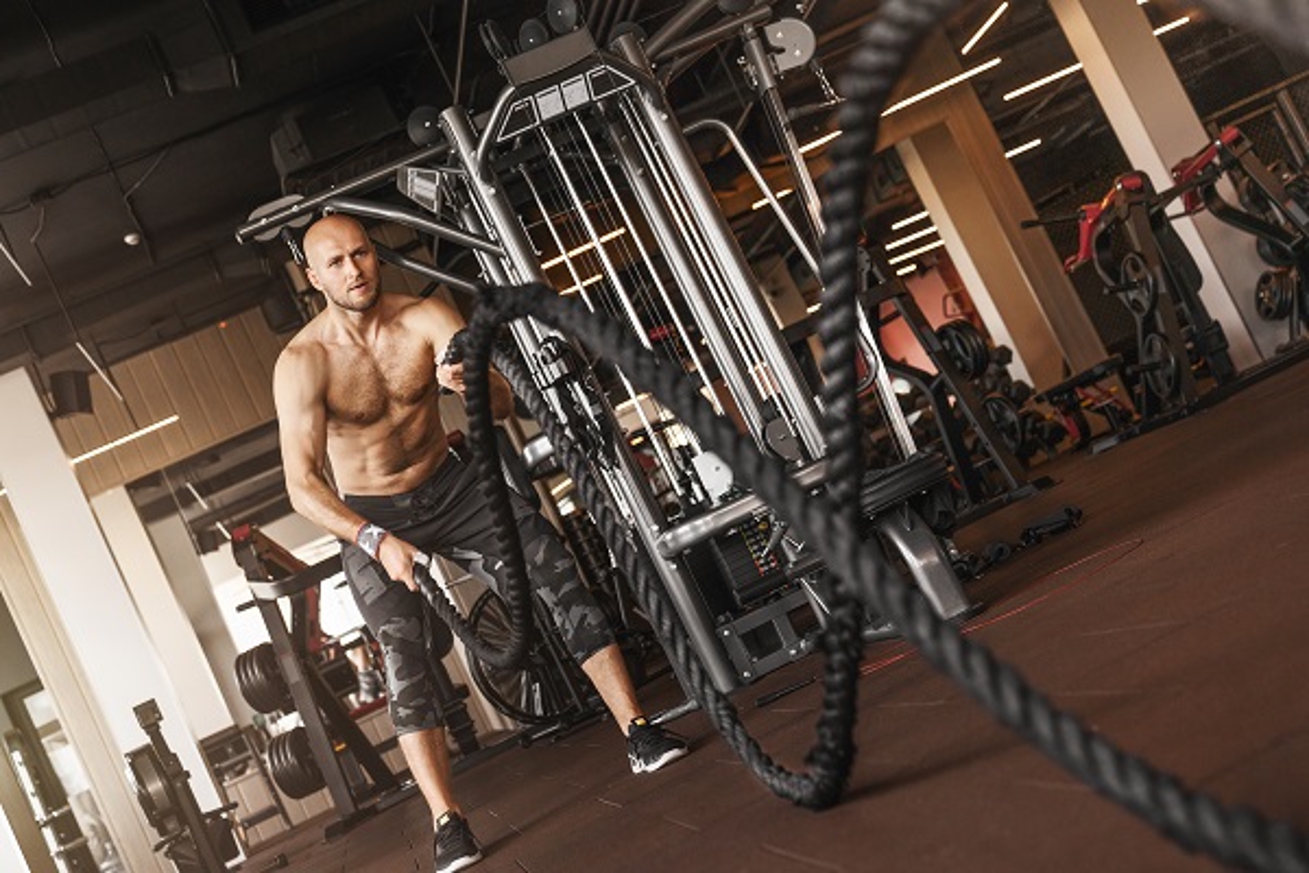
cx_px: 654
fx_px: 1854
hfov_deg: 38.9
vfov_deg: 26.5
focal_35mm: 51
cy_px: 436
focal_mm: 51
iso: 1000
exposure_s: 1/1000
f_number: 3.2
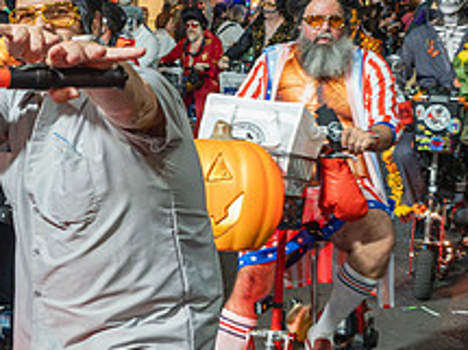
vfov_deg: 18.1
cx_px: 176
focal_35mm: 81
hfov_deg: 24.1
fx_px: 1094
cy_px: 88
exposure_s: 1/100
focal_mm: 15
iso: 4000
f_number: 2.8
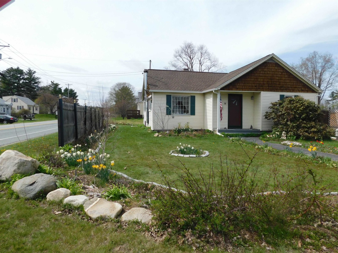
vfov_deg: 58.9
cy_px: 126
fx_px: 225
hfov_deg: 73.9
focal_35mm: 23
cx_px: 169
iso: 125
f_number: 6
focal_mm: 4
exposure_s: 1/500
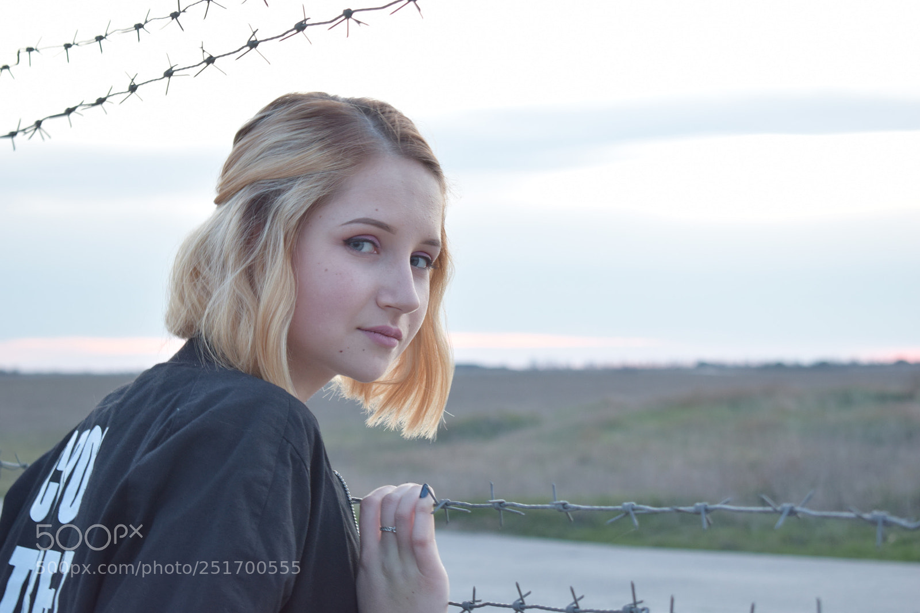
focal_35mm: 82
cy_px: 306
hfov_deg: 24.6
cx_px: 460
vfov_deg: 16.5
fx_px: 2108
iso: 400
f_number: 5.6
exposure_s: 1/5
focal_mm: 55
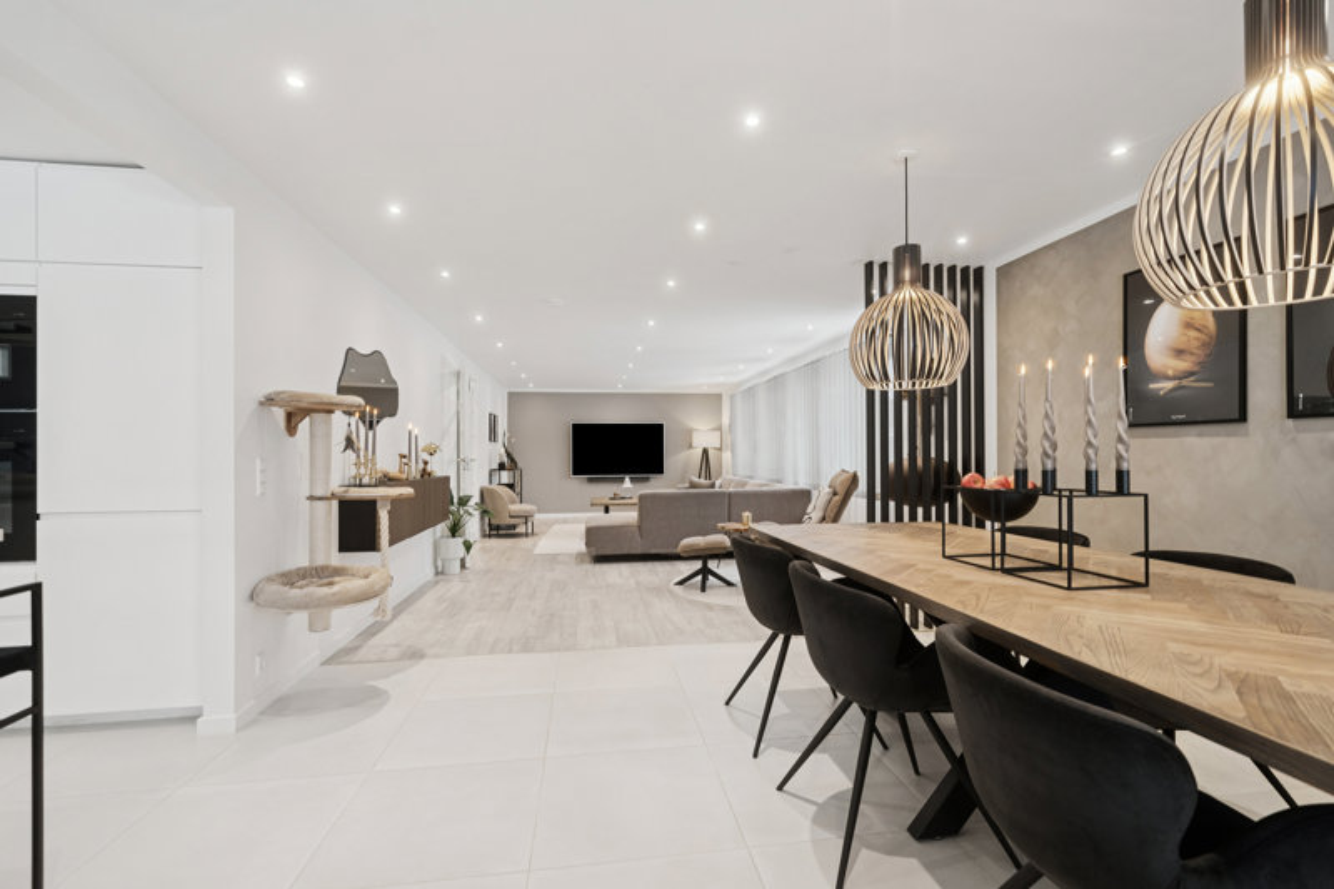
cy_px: 444
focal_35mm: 15
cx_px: 667
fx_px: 556
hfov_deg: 100.4
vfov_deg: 77.3
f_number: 5
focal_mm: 15
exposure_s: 1/125
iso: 640
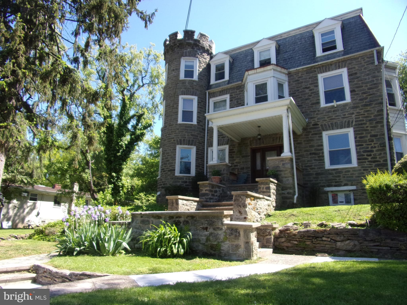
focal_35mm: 24
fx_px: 282
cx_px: 204
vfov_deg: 56.8
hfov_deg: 71.6
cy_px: 152
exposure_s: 1/400
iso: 80
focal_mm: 4.3
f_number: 3.3
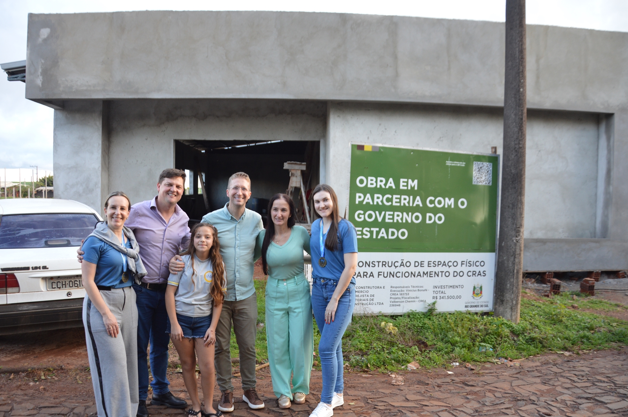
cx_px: 314
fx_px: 915
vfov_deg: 25.7
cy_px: 208
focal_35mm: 52
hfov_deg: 37.9
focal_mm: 35
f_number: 4.5
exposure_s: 1/80
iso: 400
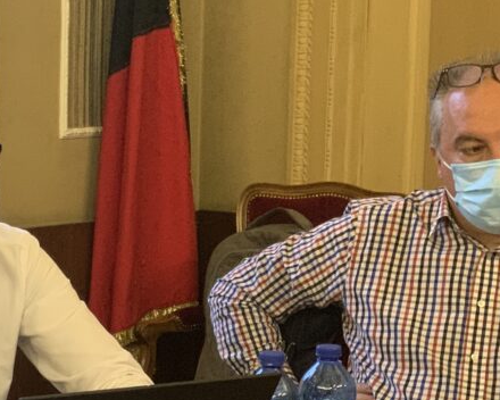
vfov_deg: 13.0
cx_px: -43
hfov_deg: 15.9
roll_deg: -1.0
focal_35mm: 118
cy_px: 270
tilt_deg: -8.8
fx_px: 1746
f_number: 2.4
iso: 400
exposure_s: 1/33
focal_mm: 6
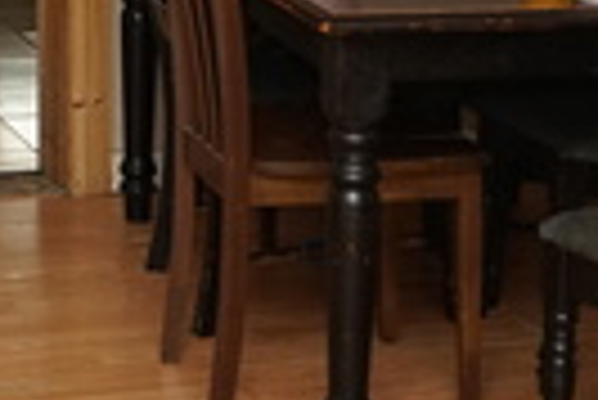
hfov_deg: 14.8
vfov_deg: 9.9
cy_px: -178
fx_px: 2245
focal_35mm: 135
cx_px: -58
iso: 1600
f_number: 3.5
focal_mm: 28
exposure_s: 1/160
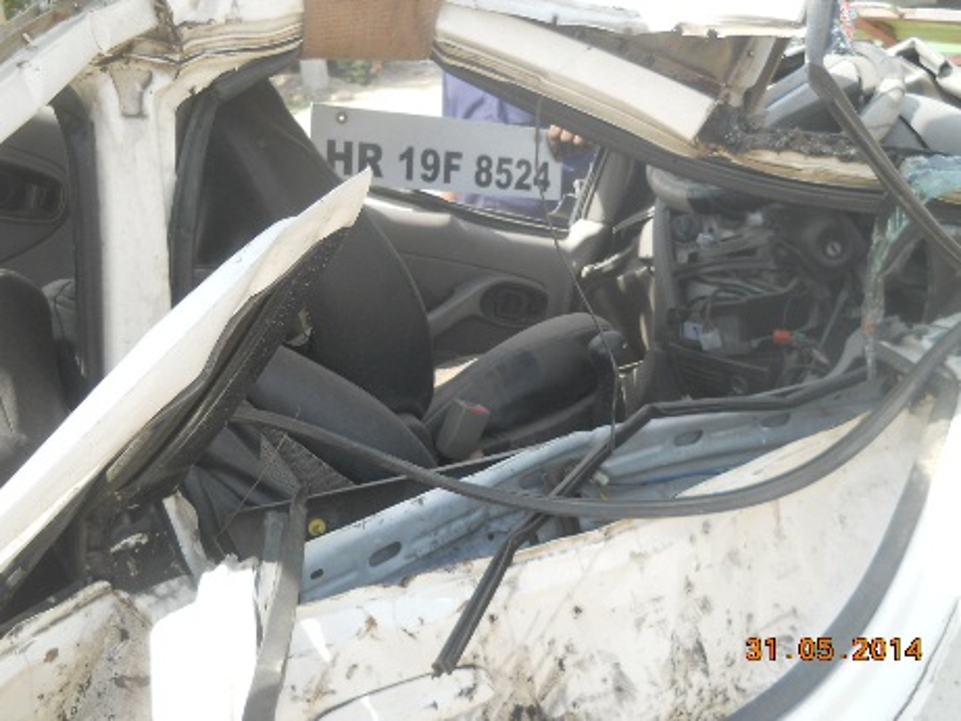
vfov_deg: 35.2
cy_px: 360
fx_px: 1139
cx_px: 480
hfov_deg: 45.8
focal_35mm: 41
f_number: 3.1
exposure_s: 1/250
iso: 80
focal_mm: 6.72
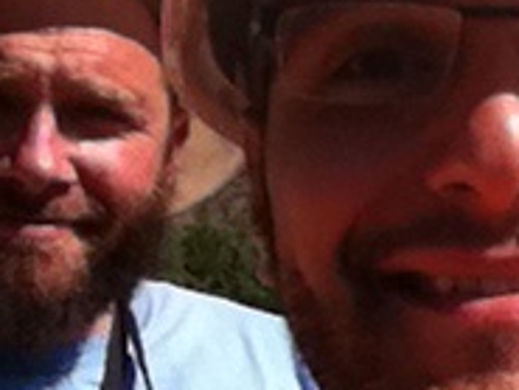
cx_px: 505
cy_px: 230
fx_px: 1815
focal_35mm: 121
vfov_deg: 12.3
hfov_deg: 16.0
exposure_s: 1/5468
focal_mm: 3.85
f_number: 2.4
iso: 160
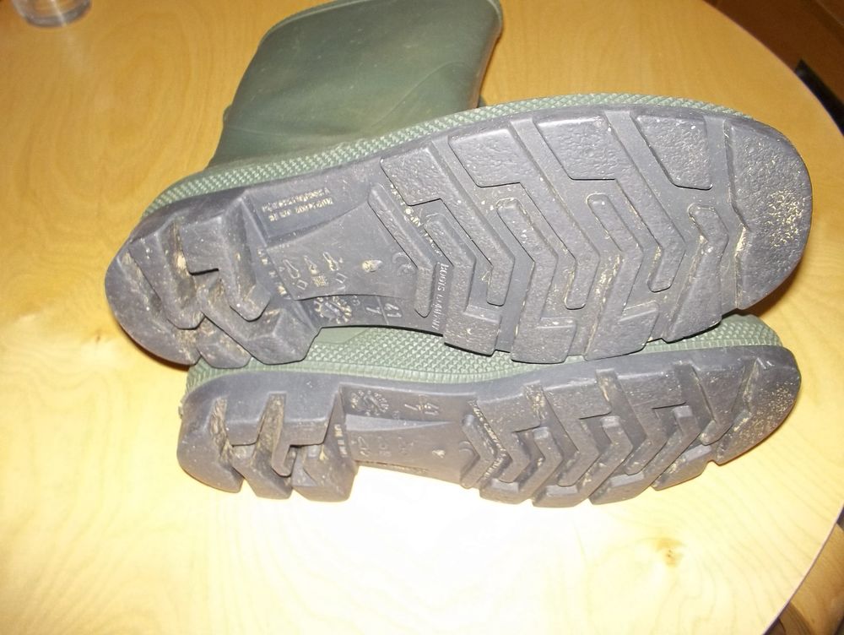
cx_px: 422
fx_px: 708
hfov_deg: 61.6
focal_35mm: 29
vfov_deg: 48.3
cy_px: 318
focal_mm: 4.1
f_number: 3.3
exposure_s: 1/30
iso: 160
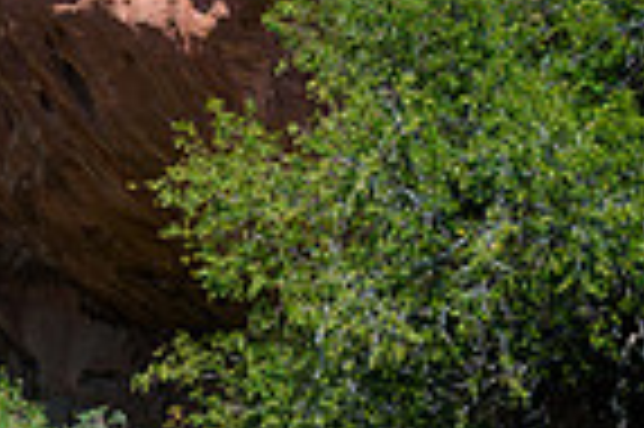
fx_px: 2537
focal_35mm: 142
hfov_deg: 12.9
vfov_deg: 9.6
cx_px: -558
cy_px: -29
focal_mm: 35
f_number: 8
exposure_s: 1/80
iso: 80
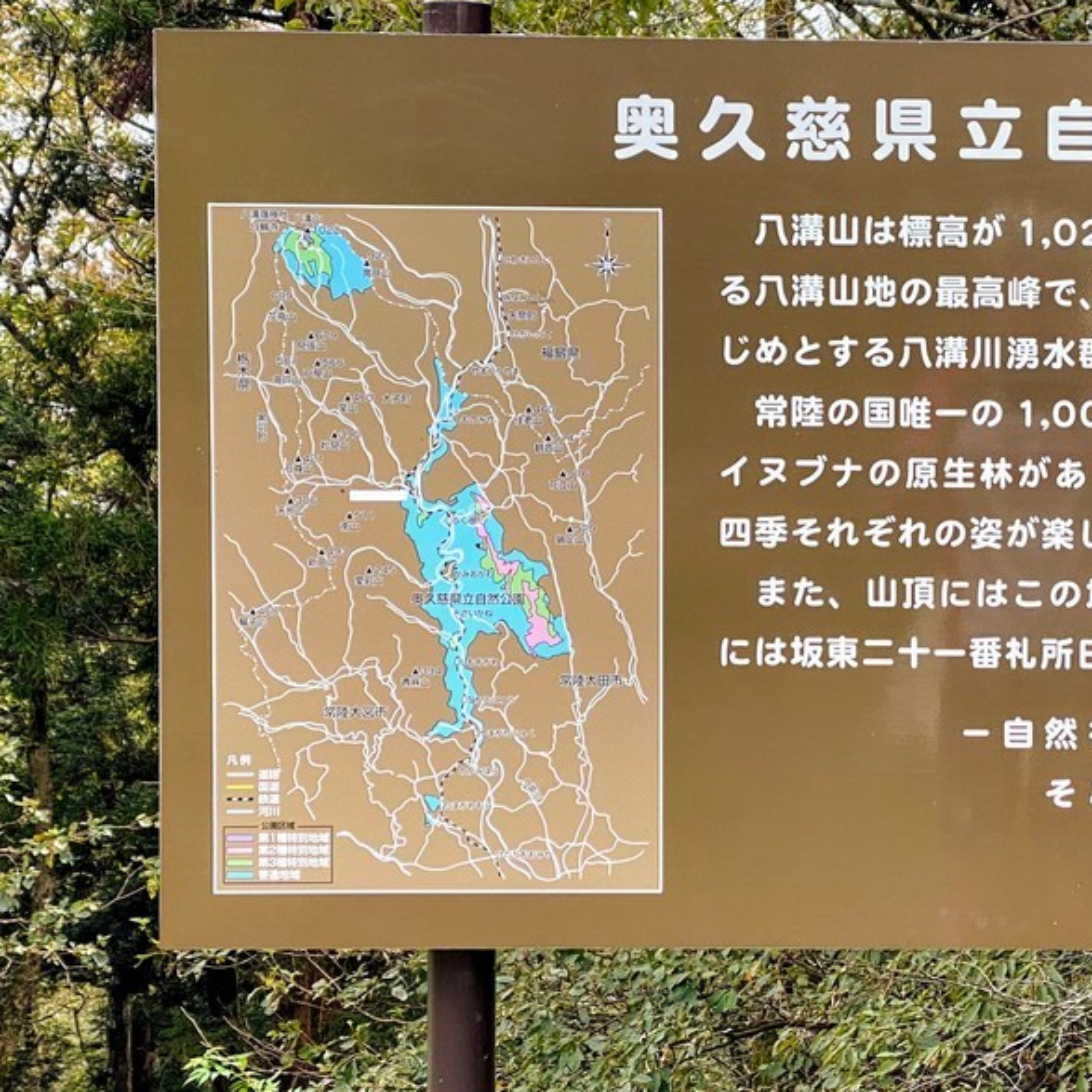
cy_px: 497
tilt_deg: -3.9
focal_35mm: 94
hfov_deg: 18.1
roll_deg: +0.1
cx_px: 1057
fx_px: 3355
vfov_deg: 18.5
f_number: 2
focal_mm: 6
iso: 20
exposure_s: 1/177
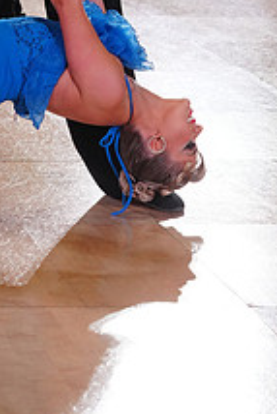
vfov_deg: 10.6
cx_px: -47
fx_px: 2189
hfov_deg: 7.2
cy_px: -126
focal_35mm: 190
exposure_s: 1/400
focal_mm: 70
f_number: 4
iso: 1250
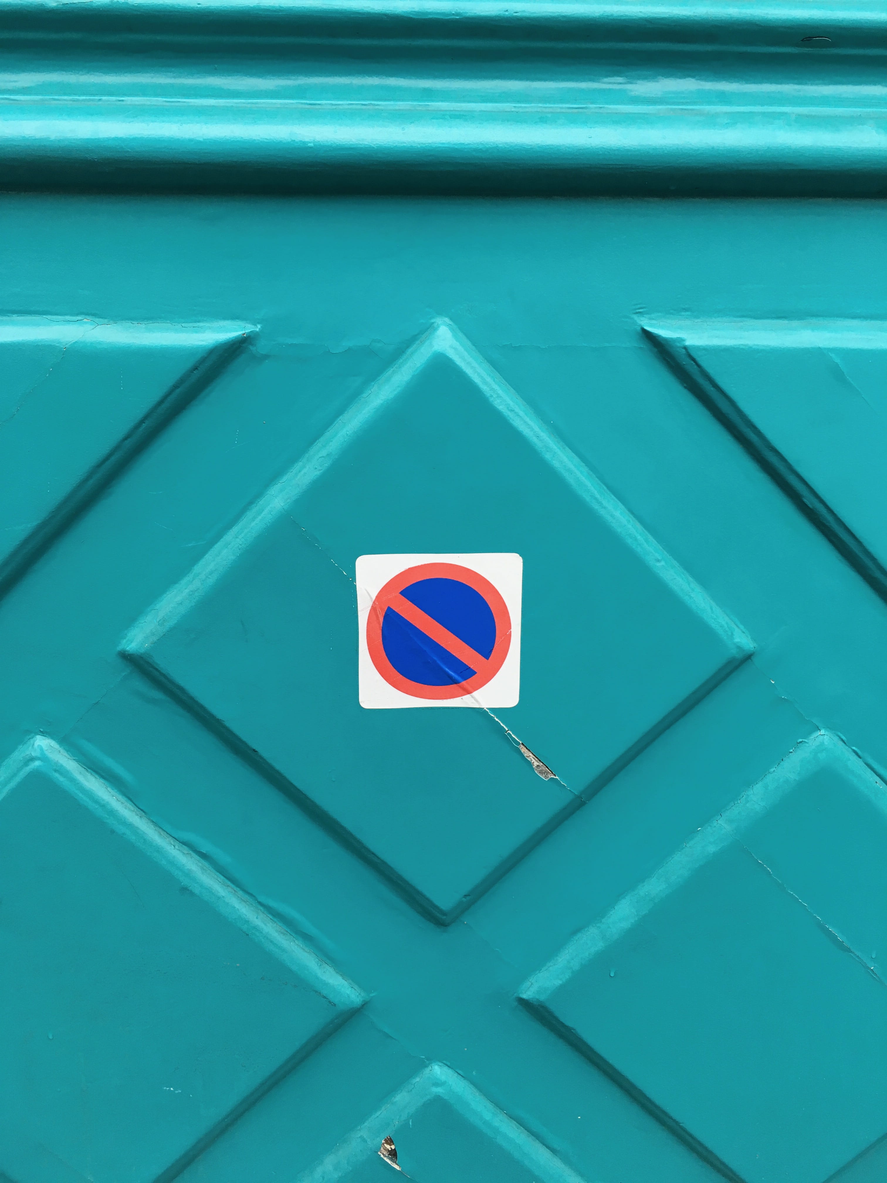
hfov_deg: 48.2
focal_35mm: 29
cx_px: 444
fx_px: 991
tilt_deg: -15.8
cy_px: 592
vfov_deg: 61.7
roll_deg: -0.8
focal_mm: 4.15
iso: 25
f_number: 2.2
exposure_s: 1/33
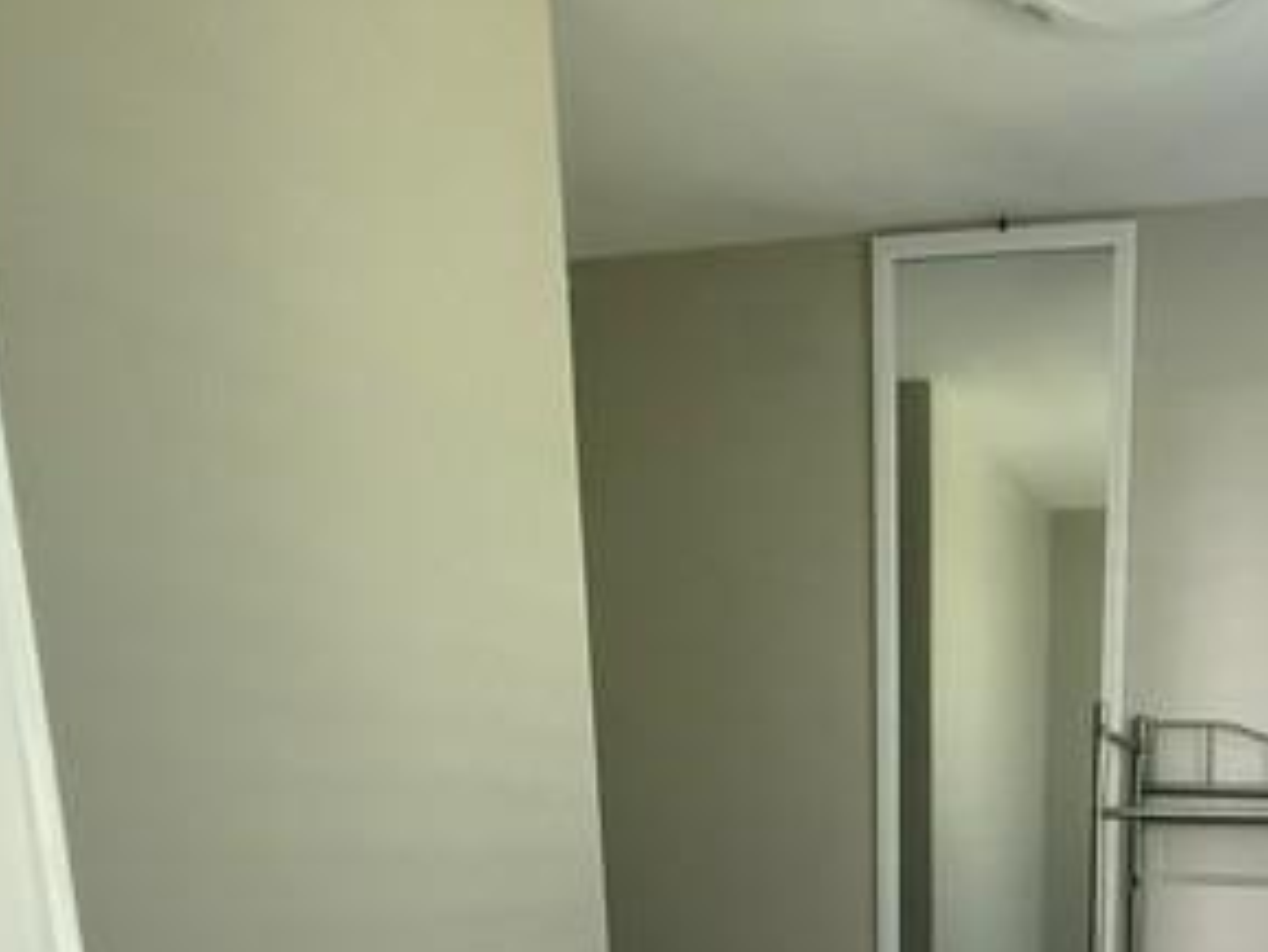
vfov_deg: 38.1
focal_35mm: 31
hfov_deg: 51.6
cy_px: 1040
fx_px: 1136
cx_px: 1136
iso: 1000
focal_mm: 2.22
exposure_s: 1/60
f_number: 2.2
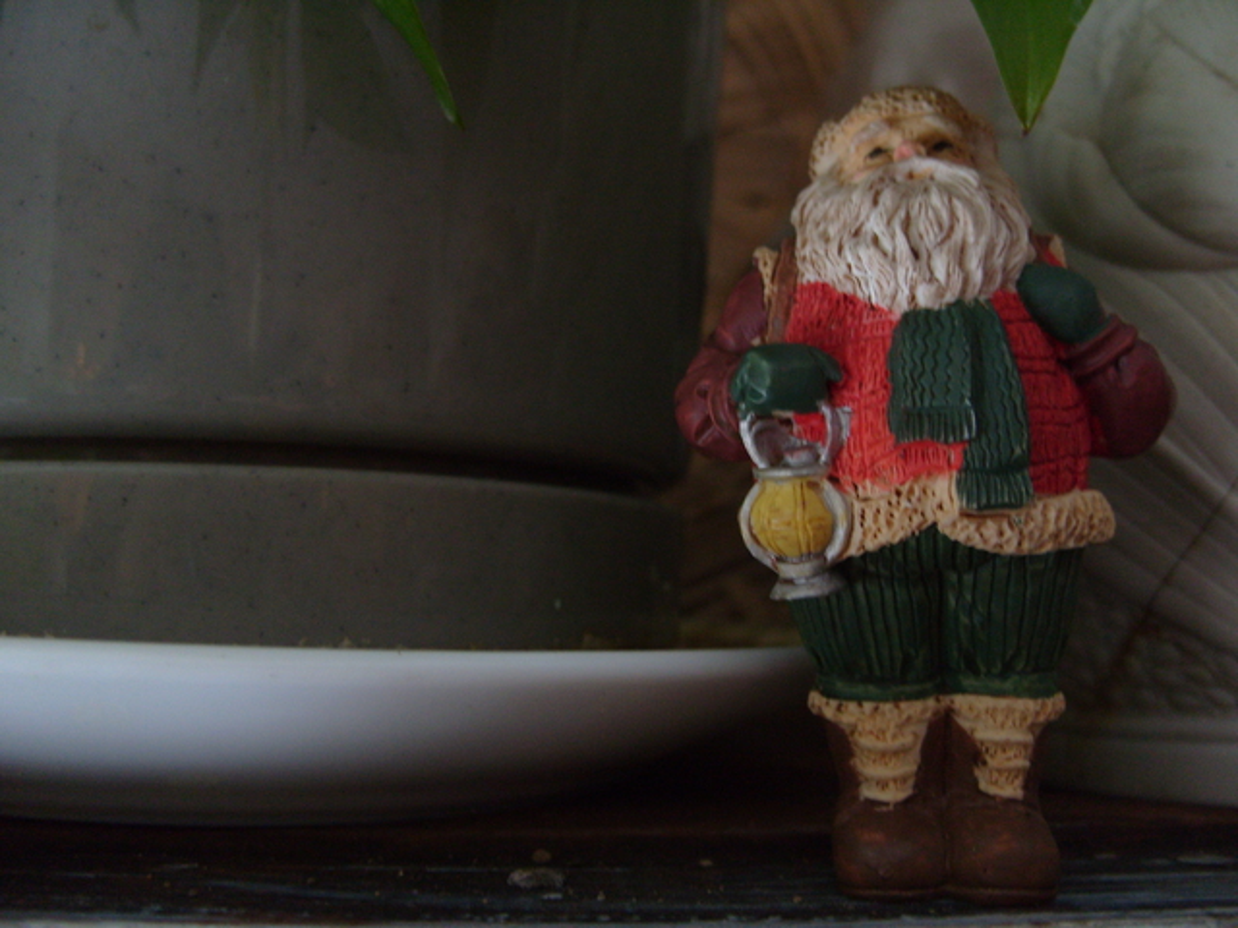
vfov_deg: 40.7
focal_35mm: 35
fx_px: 1252
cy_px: 464
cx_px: 619
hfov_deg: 52.6
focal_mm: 7.8
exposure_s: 1/15
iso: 200
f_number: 2.8
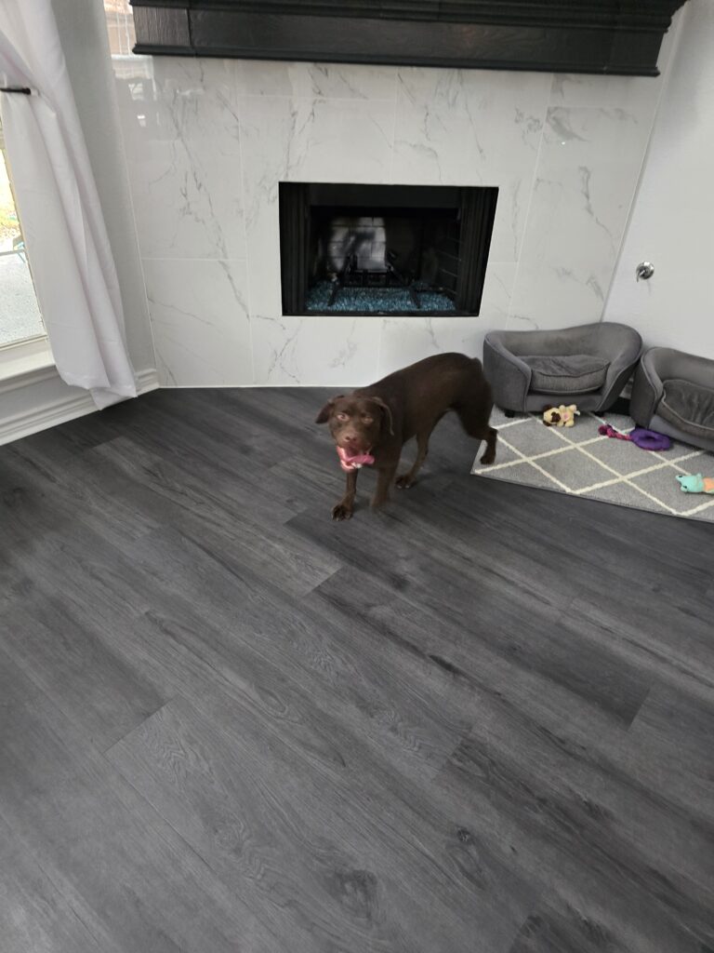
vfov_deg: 73.9
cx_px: 357
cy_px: 476
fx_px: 633
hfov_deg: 58.9
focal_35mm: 23
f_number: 1.7
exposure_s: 1/60
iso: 1250
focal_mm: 6.3
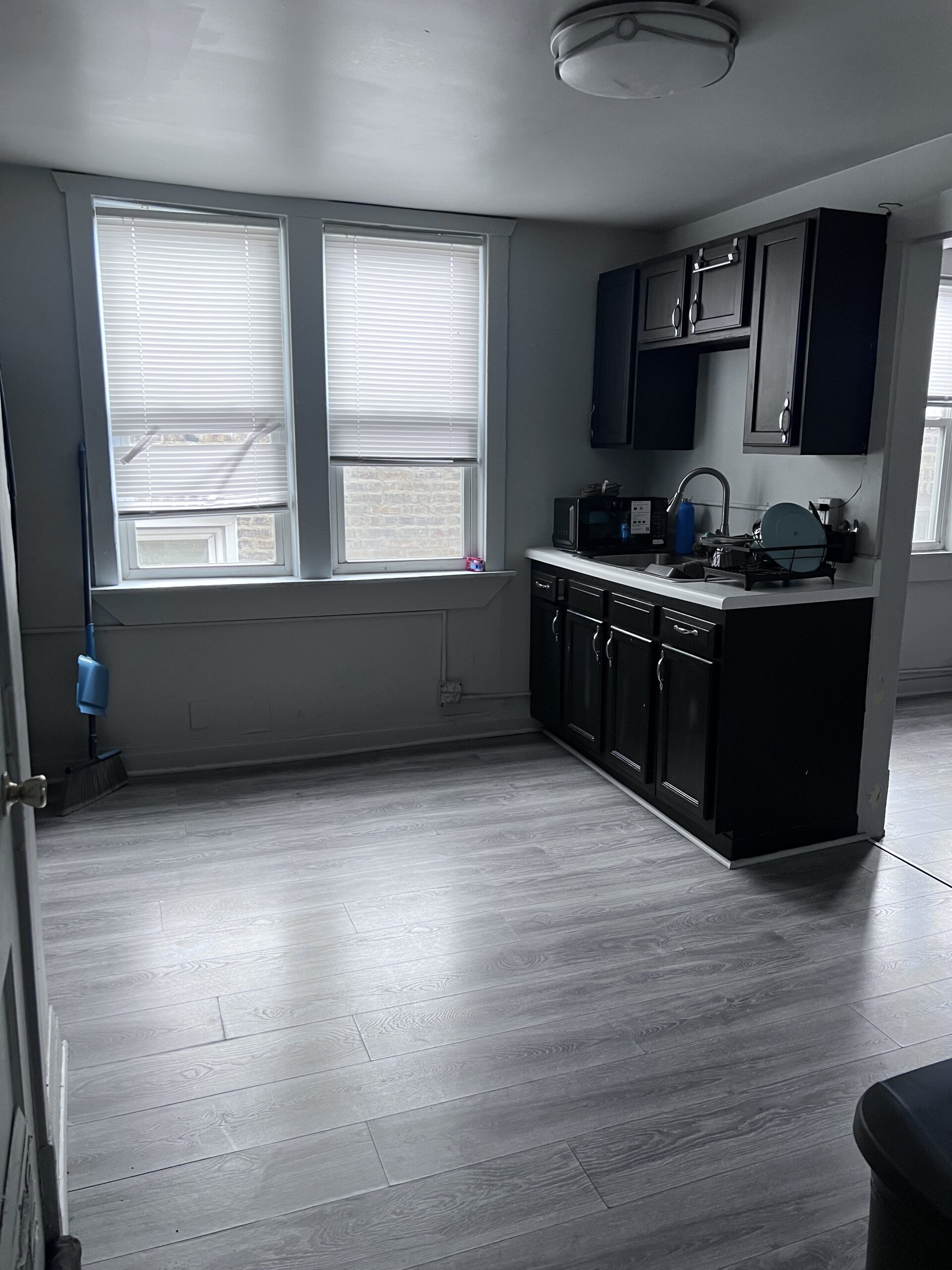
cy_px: 635
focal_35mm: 26
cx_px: 476
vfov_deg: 67.3
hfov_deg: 53.1
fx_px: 953
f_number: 1.5
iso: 125
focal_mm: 5.7
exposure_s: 1/71
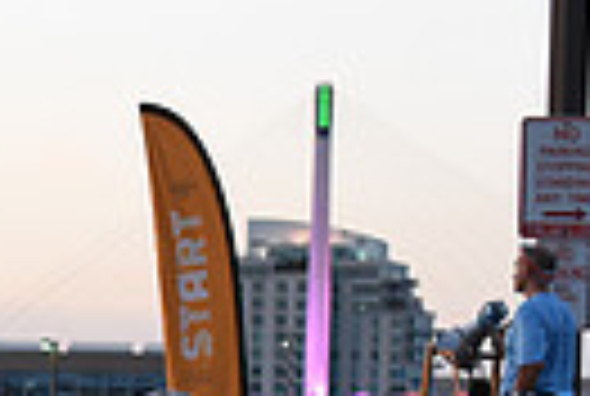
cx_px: -275
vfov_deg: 6.1
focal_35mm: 221
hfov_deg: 9.1
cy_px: 848
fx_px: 3630
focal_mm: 50
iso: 2500
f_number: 3.2
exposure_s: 1/400
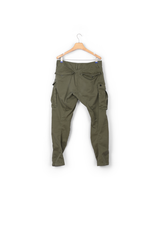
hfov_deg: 35.0
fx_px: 250
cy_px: 118
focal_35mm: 38
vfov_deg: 50.7
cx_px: 79
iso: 100
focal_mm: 38
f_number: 11
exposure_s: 1/200
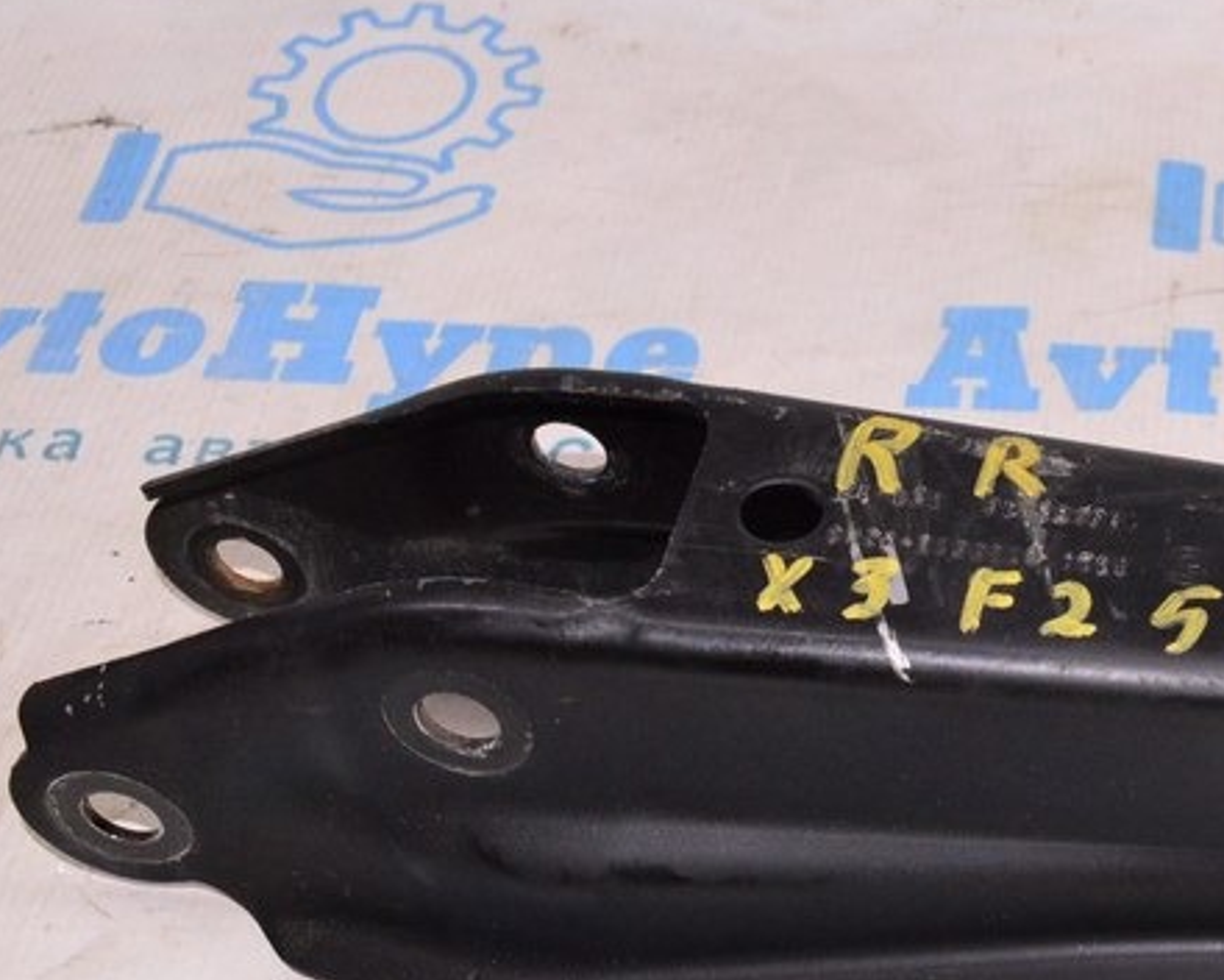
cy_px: 820
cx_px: 1271
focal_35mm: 72
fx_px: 2608
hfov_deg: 24.9
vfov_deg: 20.9
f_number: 8
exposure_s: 1/200
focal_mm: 22
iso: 1600
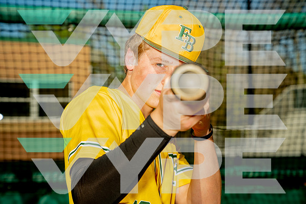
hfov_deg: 31.0
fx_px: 553
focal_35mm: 65
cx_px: 153
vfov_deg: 20.9
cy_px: 102
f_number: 4.5
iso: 100
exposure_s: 1/250
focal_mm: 65
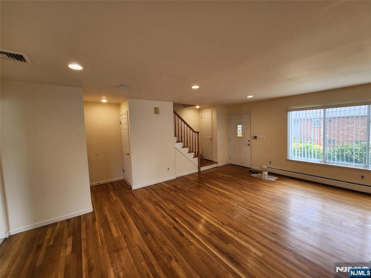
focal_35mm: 13
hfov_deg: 106.2
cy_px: 139
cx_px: 186
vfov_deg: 89.9
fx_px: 139
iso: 40
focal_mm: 1.7
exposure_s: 1/60
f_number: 2.2
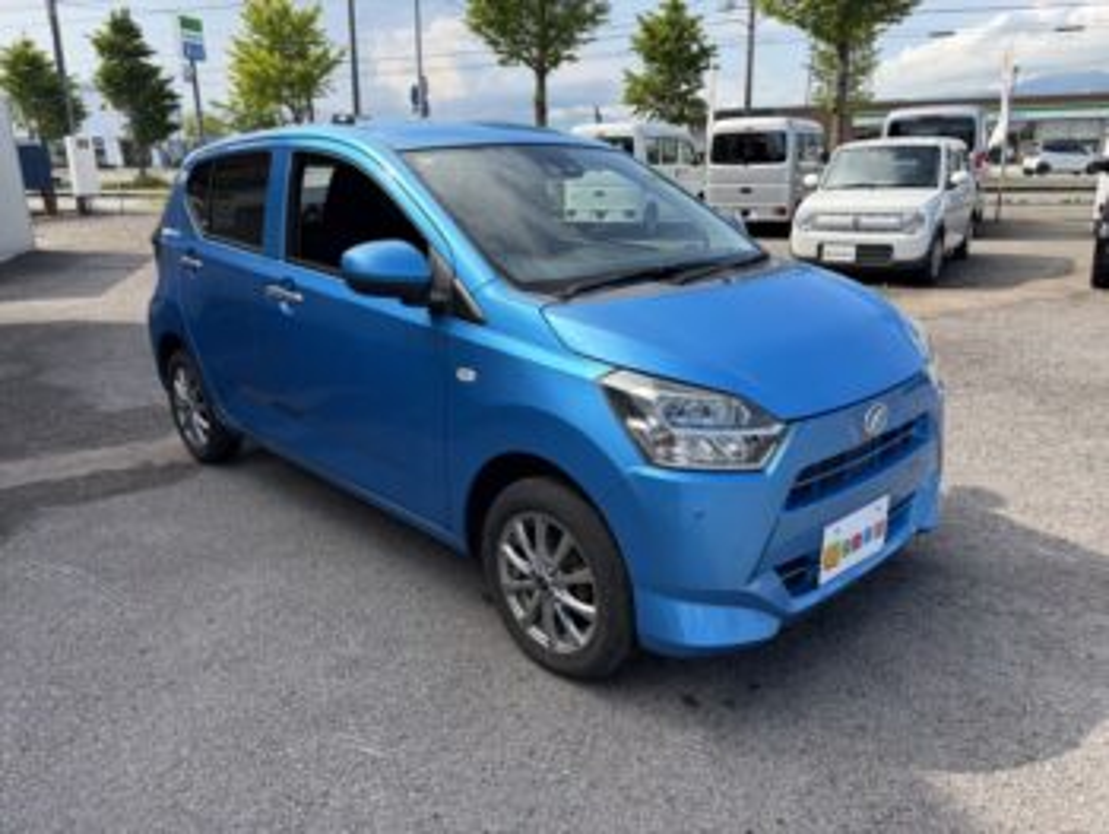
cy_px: 417
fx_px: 834
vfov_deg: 53.1
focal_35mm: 26
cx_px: 554
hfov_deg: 67.3
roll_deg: +0.6
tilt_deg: -16.0
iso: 64
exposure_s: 1/1364
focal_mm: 5.96
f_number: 1.6
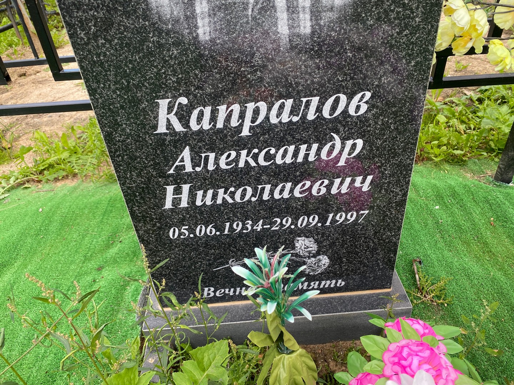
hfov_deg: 67.3
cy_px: 192
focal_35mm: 26
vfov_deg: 53.1
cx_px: 257
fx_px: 386
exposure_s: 1/228
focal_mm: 4.25
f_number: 1.8
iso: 32
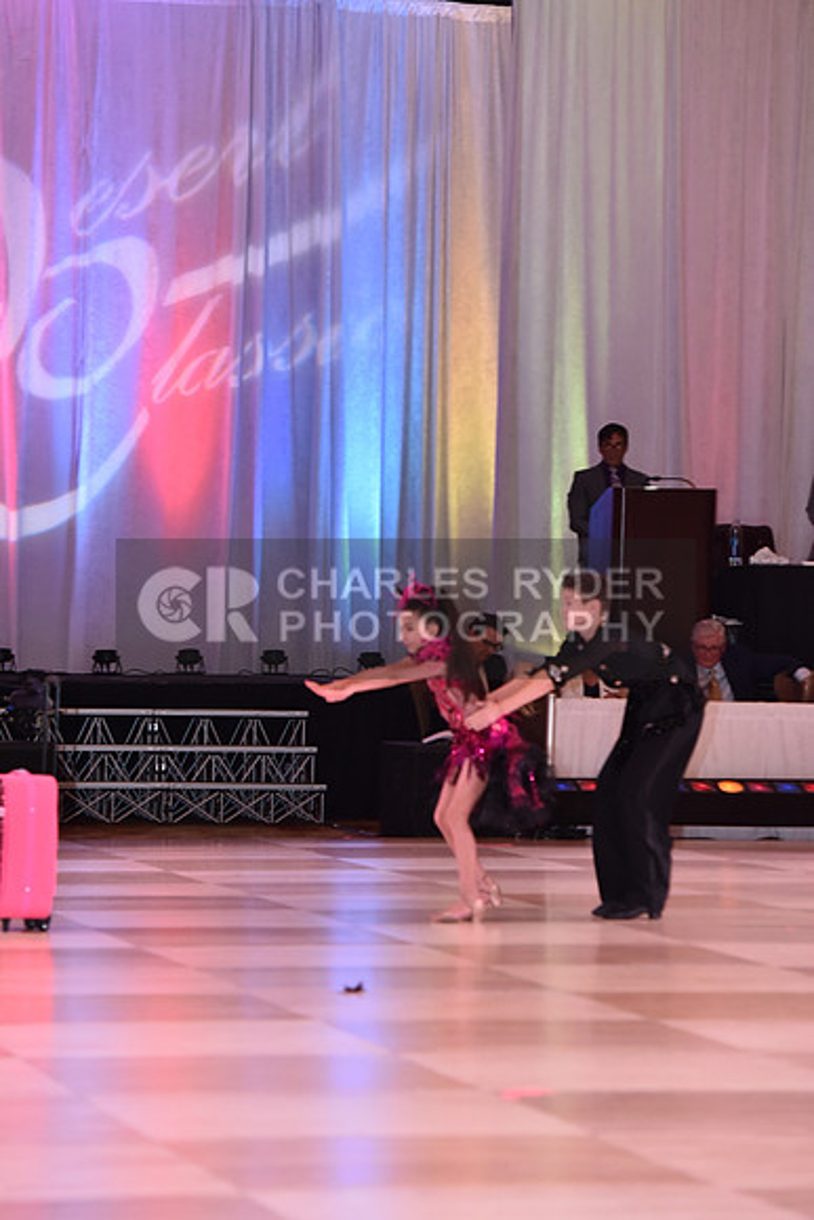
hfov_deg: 9.5
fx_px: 4915
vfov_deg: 14.2
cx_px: 407
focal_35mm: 145
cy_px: 610
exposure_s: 1/250
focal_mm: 145
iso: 2000
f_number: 5
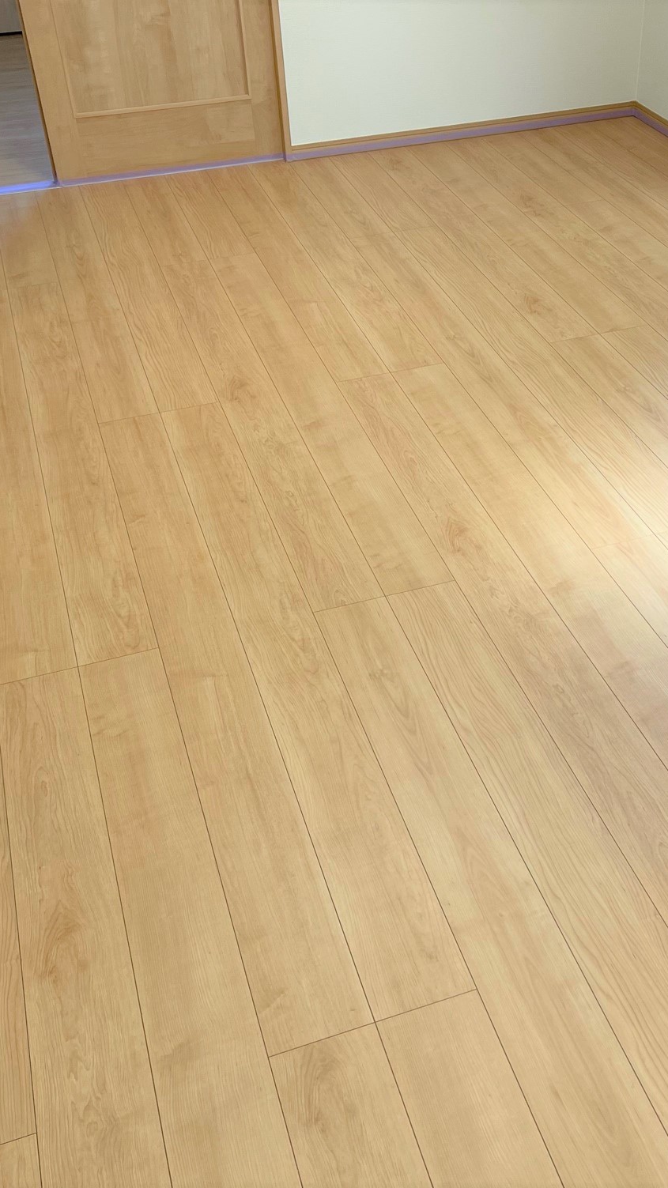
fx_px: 1197
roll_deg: +1.6
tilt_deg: -39.1
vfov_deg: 52.8
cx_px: 436
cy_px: 597
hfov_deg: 31.0
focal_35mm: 38
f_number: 1.6
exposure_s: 1/104
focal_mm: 5.1
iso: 50
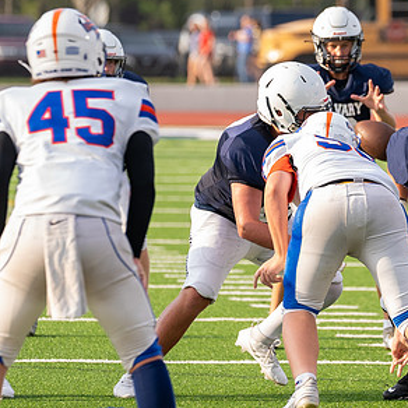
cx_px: 384
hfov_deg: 3.6
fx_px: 6574
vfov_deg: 3.6
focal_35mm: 493
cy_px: 115
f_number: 4
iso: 400
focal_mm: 200
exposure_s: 1/1000
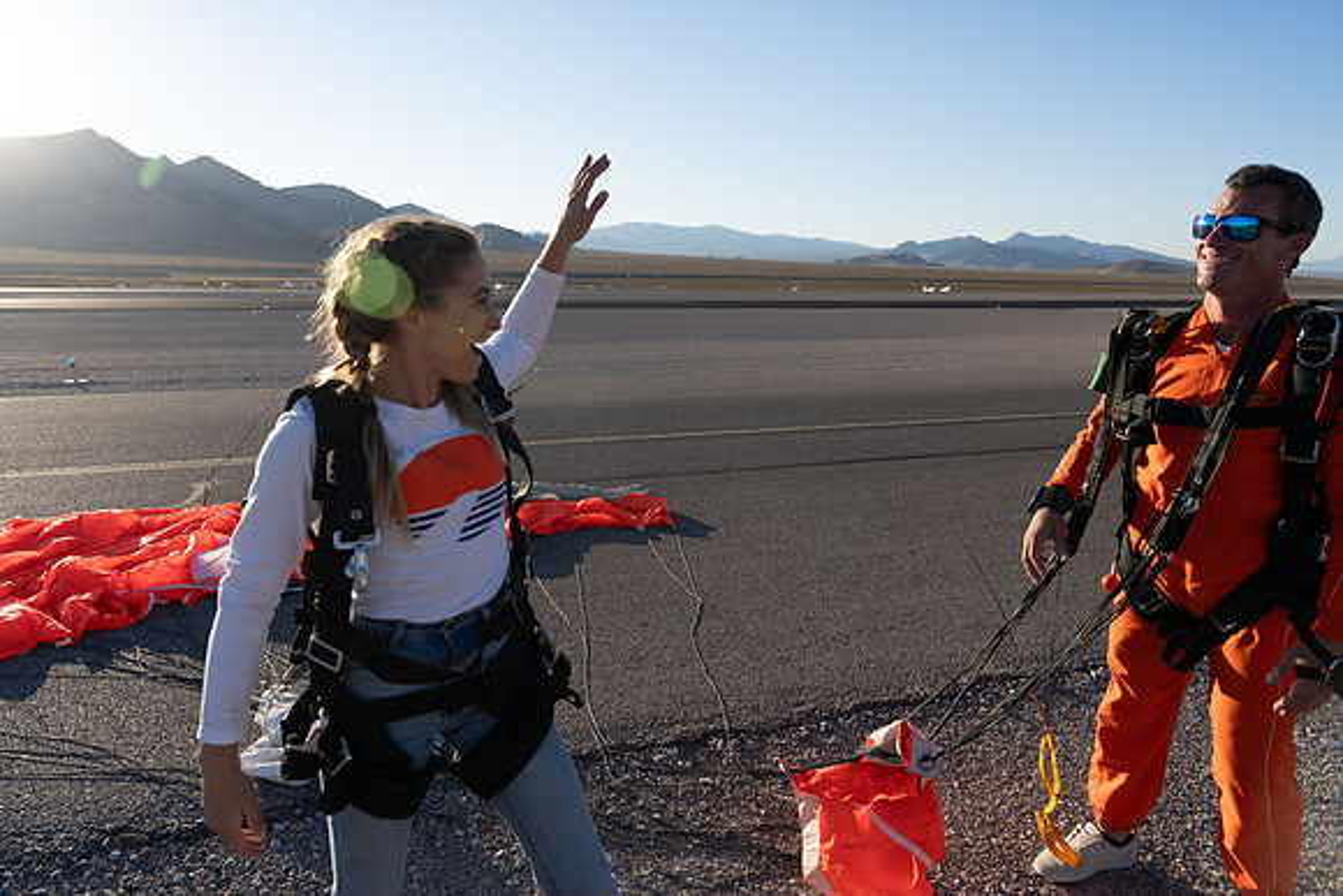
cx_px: 672
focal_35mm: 24
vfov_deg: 53.2
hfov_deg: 73.7
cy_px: 448
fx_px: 896
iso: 800
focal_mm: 24
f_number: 7.1
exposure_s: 1/2000
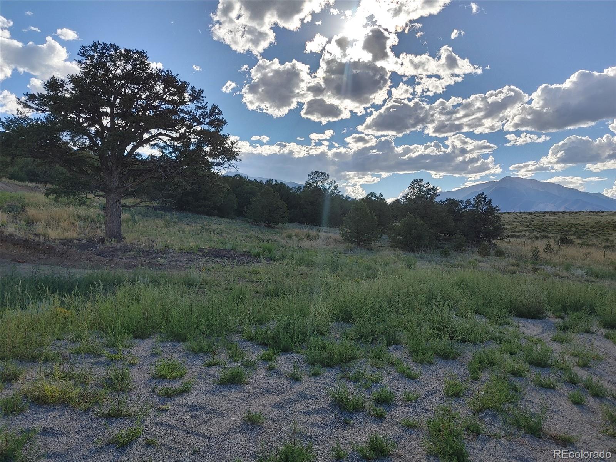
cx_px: 308
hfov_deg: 67.3
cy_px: 231
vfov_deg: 53.1
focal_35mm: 26
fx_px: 463
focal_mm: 4.81
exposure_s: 1/1235
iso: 50
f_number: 1.8
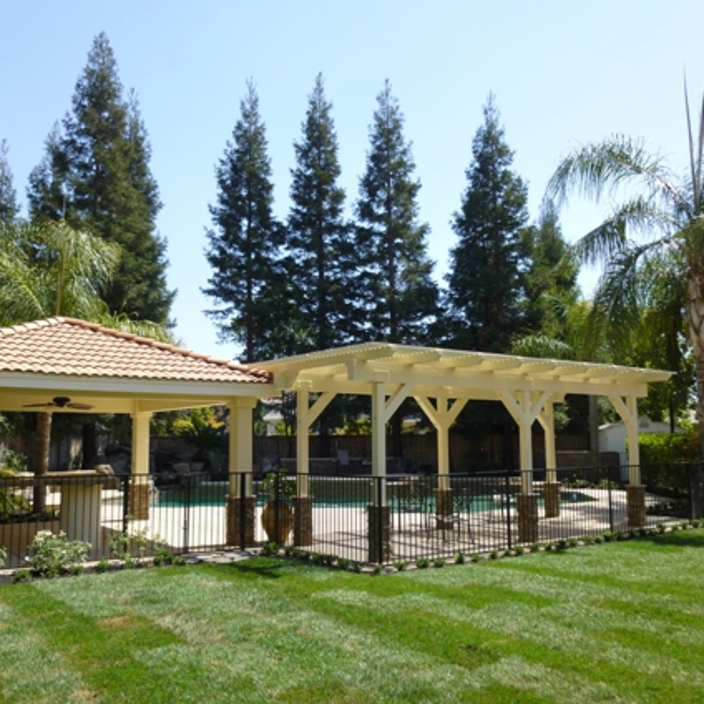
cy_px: 355
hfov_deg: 54.0
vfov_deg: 54.0
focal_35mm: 30
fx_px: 690
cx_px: 335
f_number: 3.1
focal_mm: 4.5
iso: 100
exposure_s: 1/800
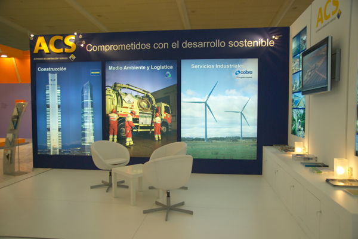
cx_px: 179
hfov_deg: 63.7
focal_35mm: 29
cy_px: 120
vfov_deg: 45.0
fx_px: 288
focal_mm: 29
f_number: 5.6
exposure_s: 1/20
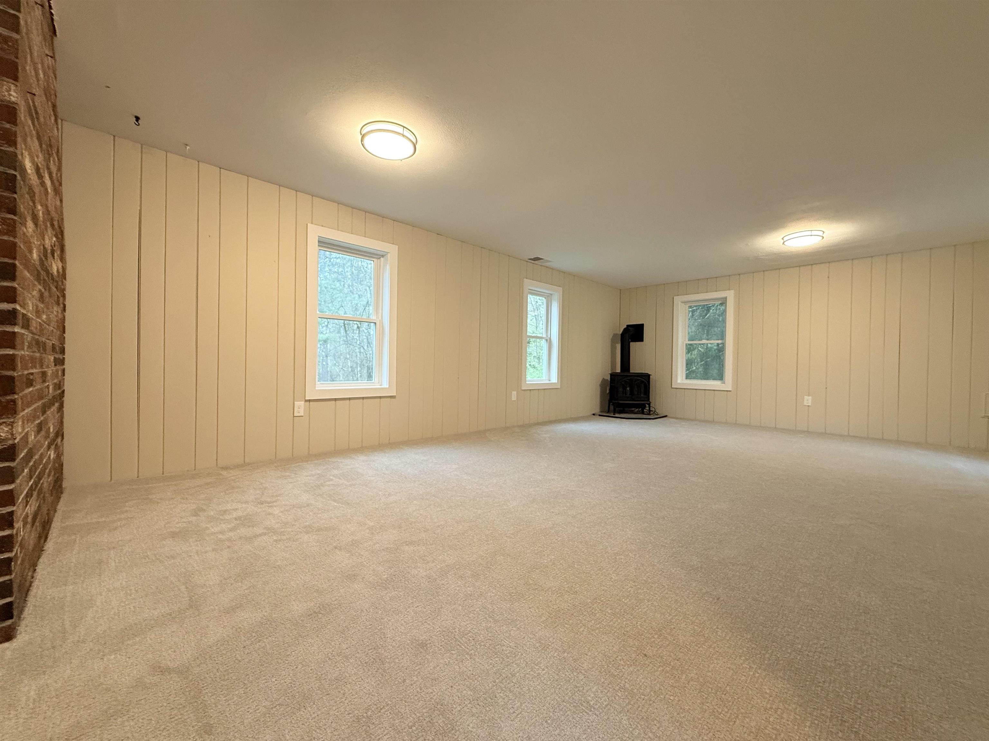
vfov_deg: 85.7
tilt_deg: -1.1
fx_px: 400
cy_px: 370
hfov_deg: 102.1
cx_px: 494
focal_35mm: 14
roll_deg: -0.9
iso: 250
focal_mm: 2.22
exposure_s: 1/60
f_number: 2.2
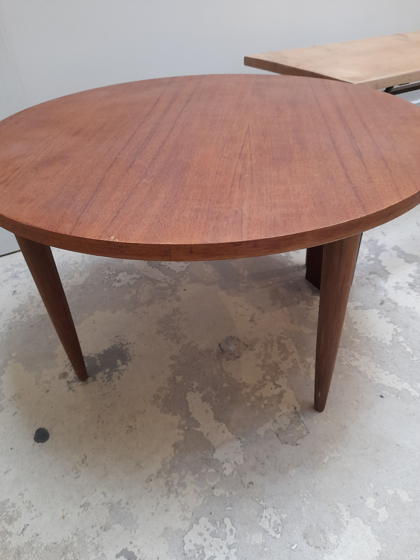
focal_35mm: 25
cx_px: 210
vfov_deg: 69.4
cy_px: 280
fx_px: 404
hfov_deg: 54.9
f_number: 2
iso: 320
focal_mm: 4.6
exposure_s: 1/33
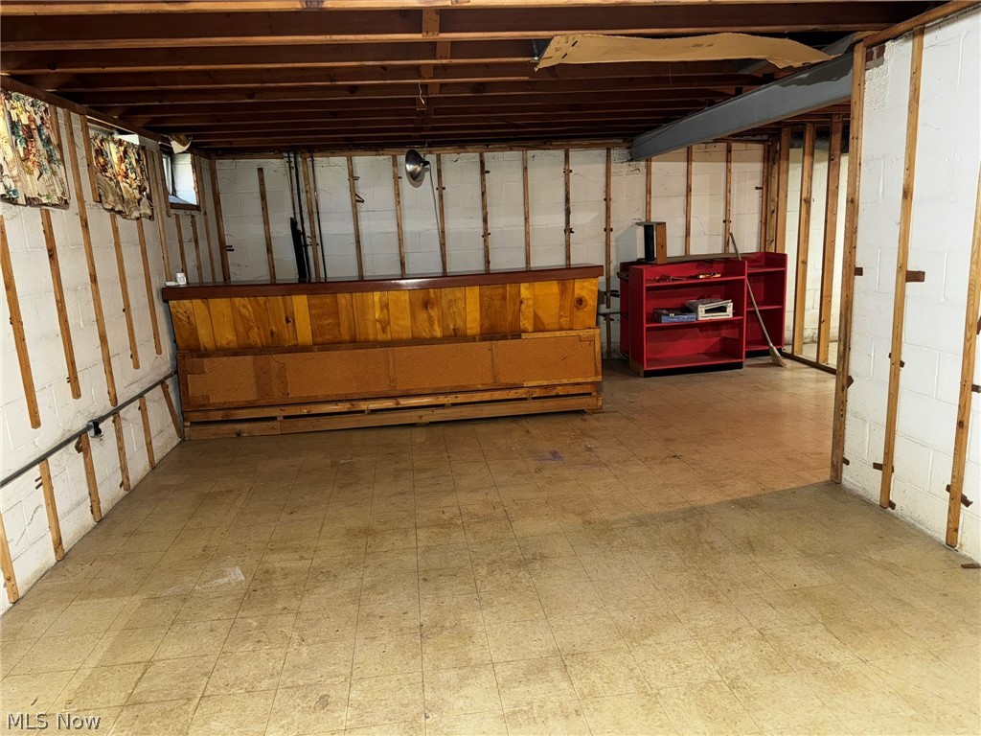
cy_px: 368
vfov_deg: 56.8
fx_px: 680
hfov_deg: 71.6
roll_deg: +2.3
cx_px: 490
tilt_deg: -12.9
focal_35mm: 24
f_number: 1.78
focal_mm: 6.76
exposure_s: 1/24
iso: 100
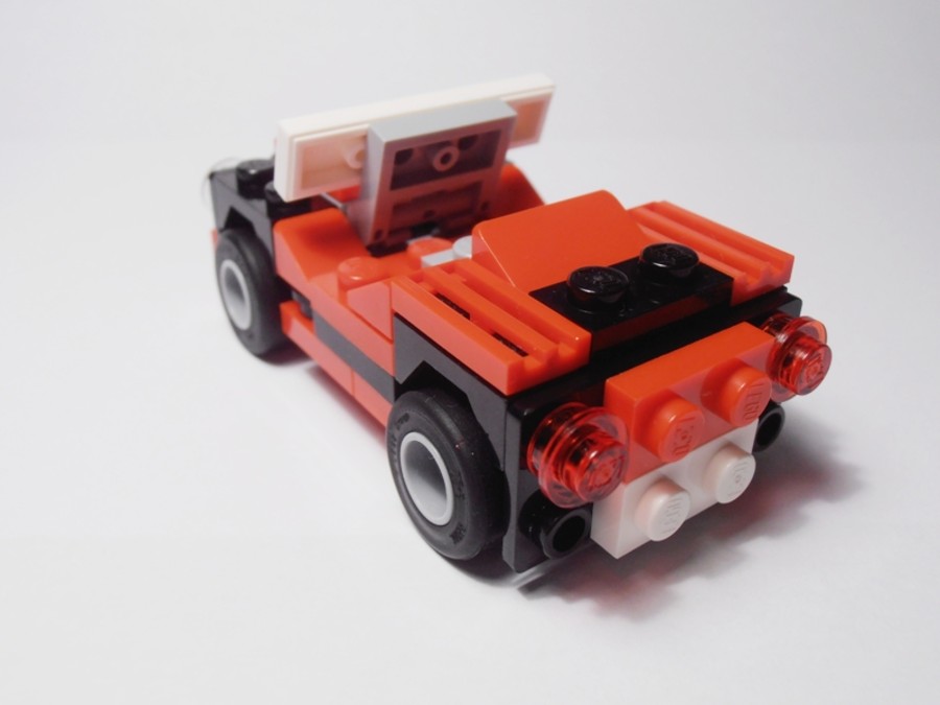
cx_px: 470
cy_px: 352
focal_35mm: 37
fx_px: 1005
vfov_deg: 38.7
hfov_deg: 50.1
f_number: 3.9
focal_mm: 6.61
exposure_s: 1/60
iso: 80
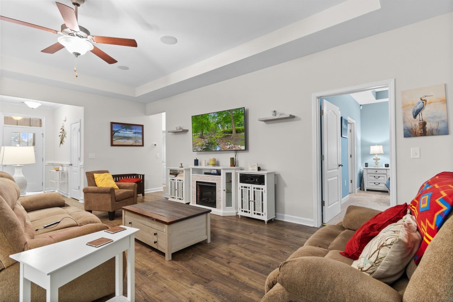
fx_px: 201
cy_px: 151
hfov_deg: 96.7
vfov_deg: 73.7
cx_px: 226
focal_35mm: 16
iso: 100
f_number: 4.8
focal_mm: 11
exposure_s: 1/1.25
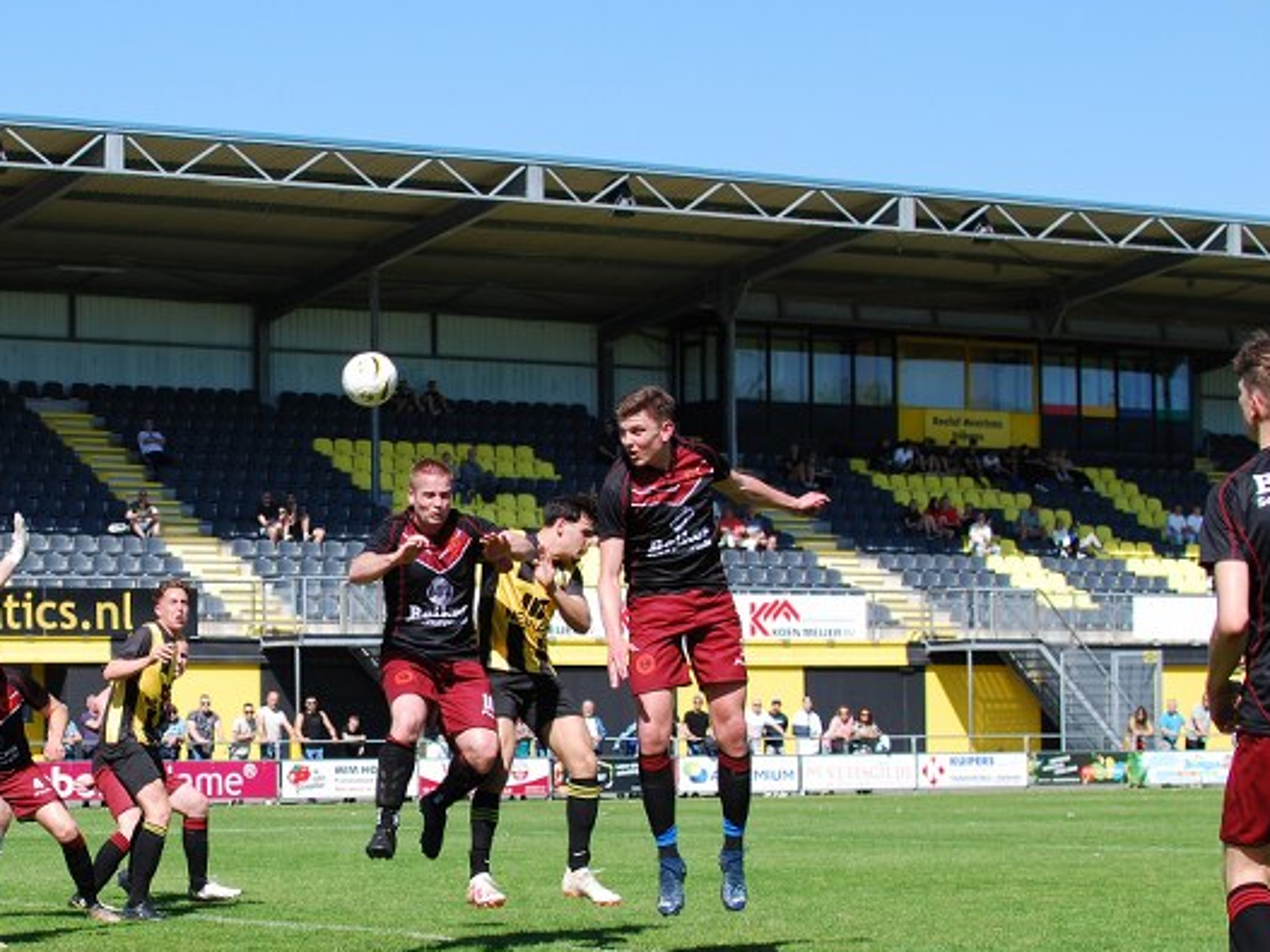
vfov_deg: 15.4
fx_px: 3518
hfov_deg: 20.2
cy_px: 584
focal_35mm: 96
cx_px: 188
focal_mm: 35
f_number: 4
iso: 140
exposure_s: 1/1000
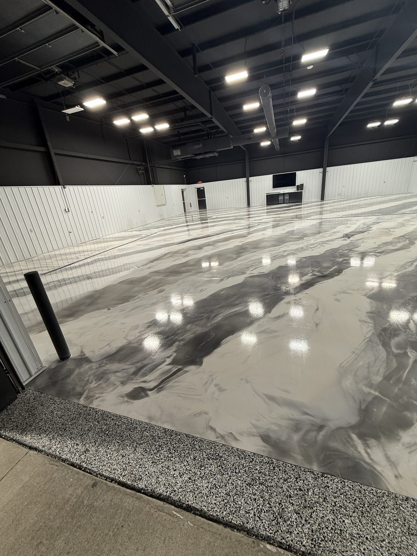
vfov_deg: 102.1
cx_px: 208
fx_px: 225
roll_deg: +5.4
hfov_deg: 85.7
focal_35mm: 14
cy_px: 278
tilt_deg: -19.8
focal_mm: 2.22
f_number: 2.2
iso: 125
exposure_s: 1/99
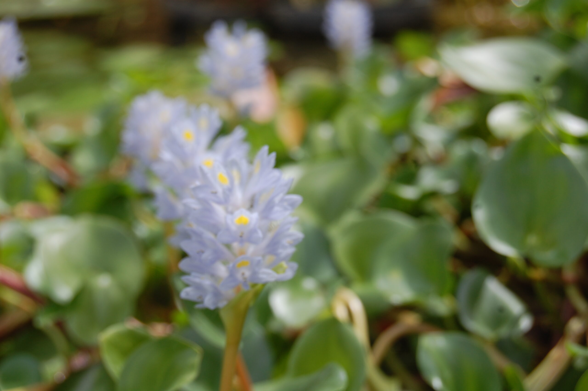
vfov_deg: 16.5
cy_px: 196
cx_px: 294
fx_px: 1346
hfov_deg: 24.6
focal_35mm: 82
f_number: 8
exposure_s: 1/250
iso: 200
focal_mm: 55
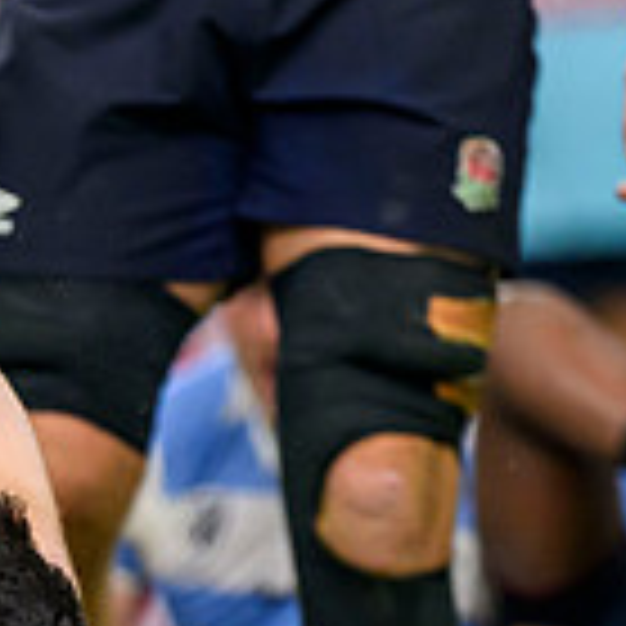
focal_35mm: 1886
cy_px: 799
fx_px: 38587
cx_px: -394
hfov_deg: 0.9
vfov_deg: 0.9
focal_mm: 400
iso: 3200
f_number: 3.2
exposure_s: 1/2000
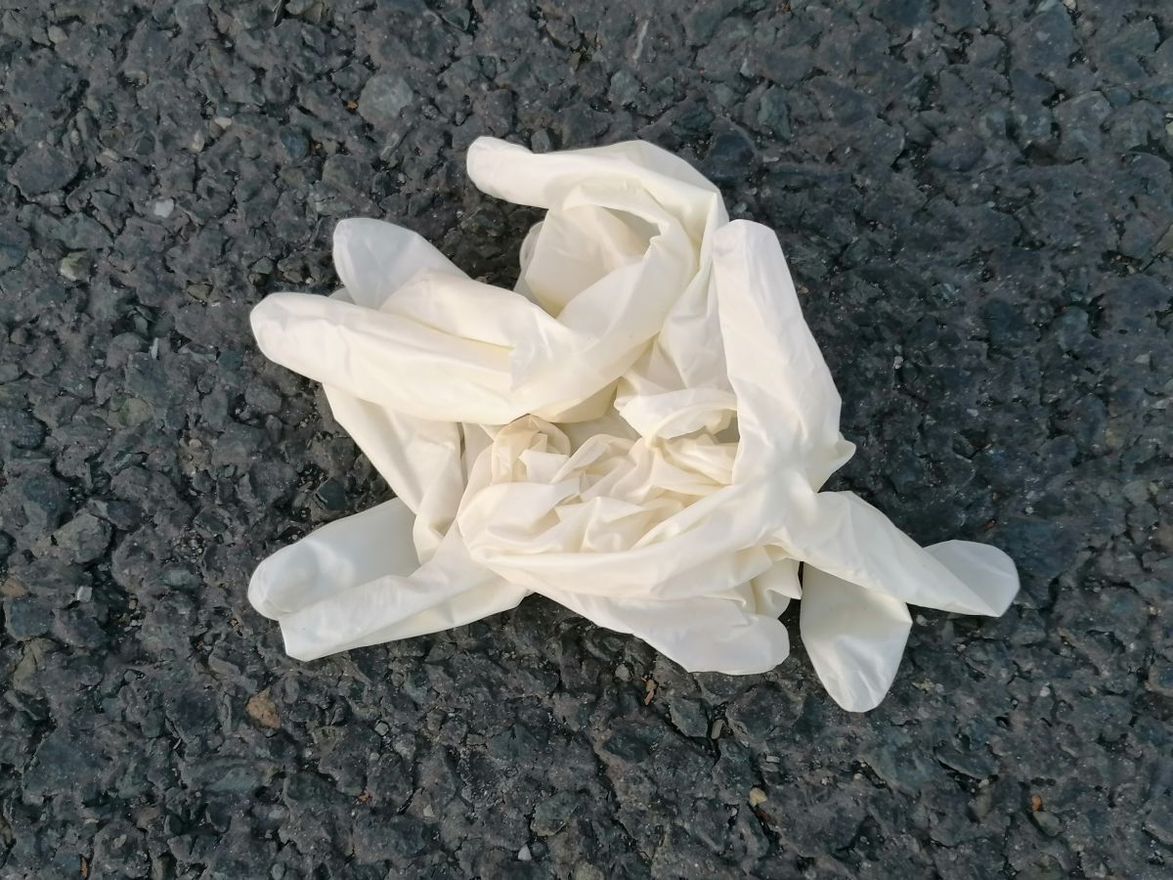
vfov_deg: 33.6
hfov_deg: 43.9
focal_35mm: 43
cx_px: 586
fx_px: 1457
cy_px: 440
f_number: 1.8
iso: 50
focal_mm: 4.75
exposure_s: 1/50
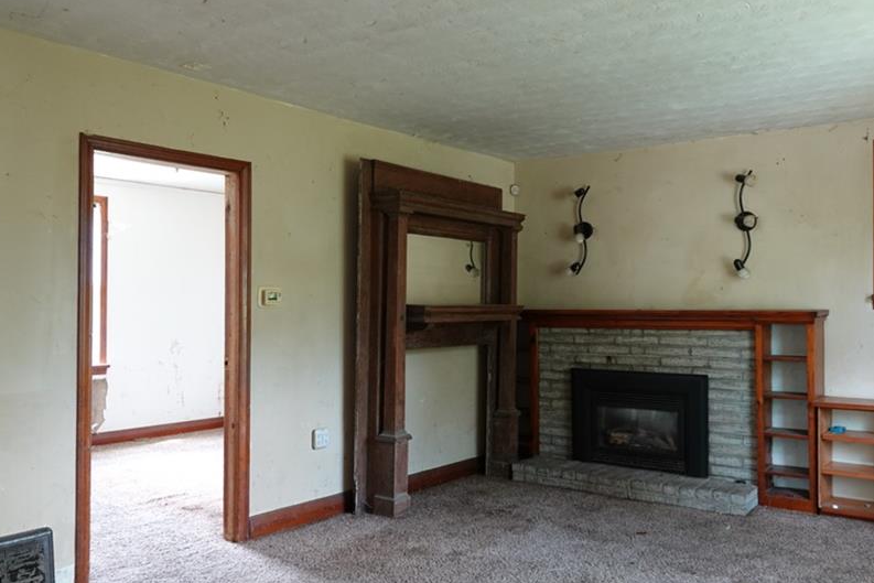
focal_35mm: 31
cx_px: 511
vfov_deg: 42.3
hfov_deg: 59.9
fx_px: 753
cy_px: 300
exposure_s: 1/30
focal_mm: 8.84
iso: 400
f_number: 2.5
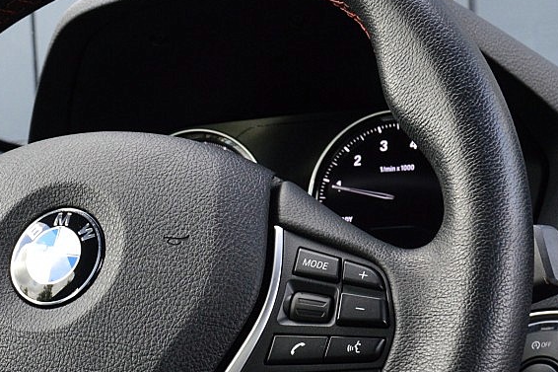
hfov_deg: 22.9
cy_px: 289
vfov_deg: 15.8
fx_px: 1333
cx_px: 32
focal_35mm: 86
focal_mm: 20
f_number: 8
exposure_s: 1/60
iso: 640
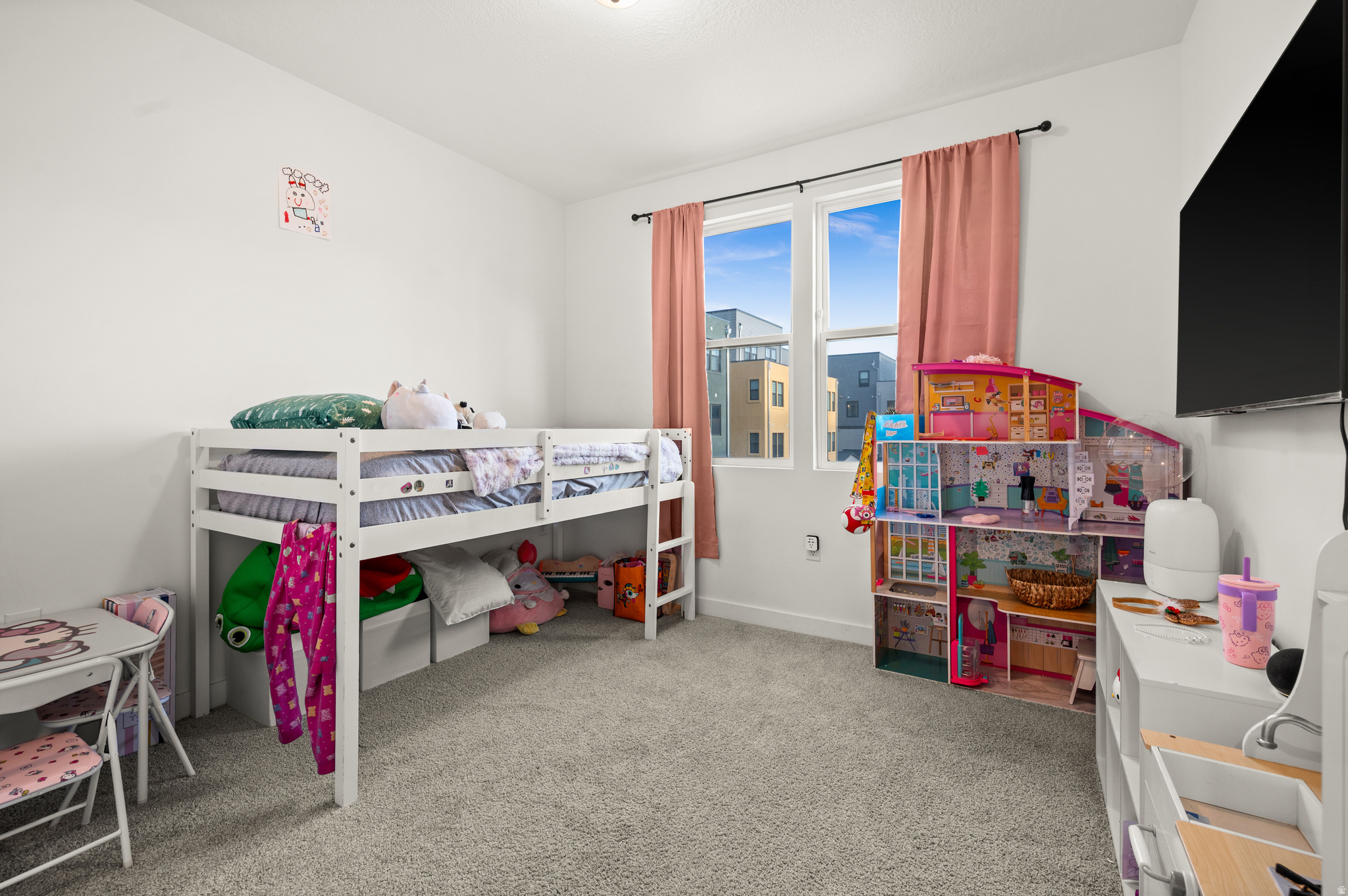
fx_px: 561
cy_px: 448
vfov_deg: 77.2
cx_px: 674
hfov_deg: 100.4
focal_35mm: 15
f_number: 7.1
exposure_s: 1/5
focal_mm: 15
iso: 400
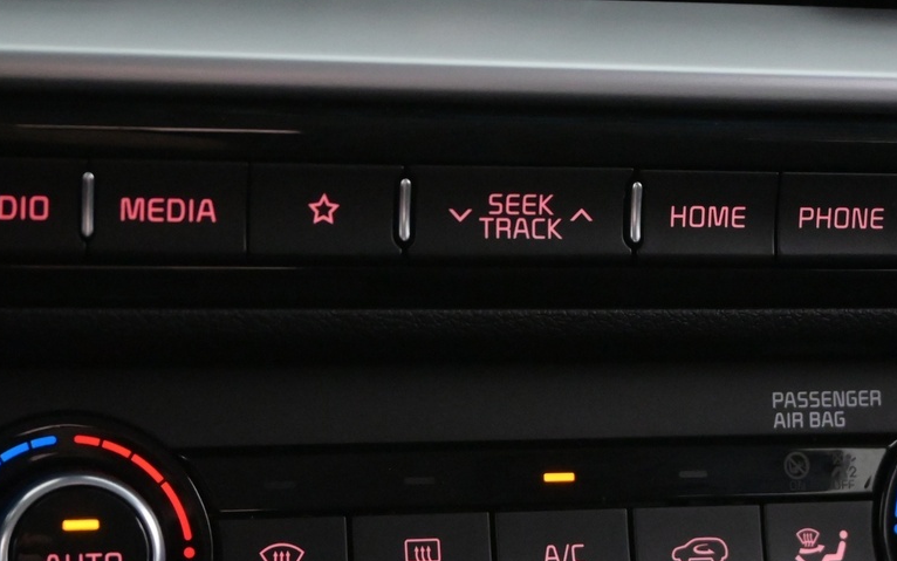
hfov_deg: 21.4
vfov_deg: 13.4
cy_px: 410
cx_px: 446
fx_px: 2372
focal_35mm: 97
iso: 4000
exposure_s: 1/50
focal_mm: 30
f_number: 4.8
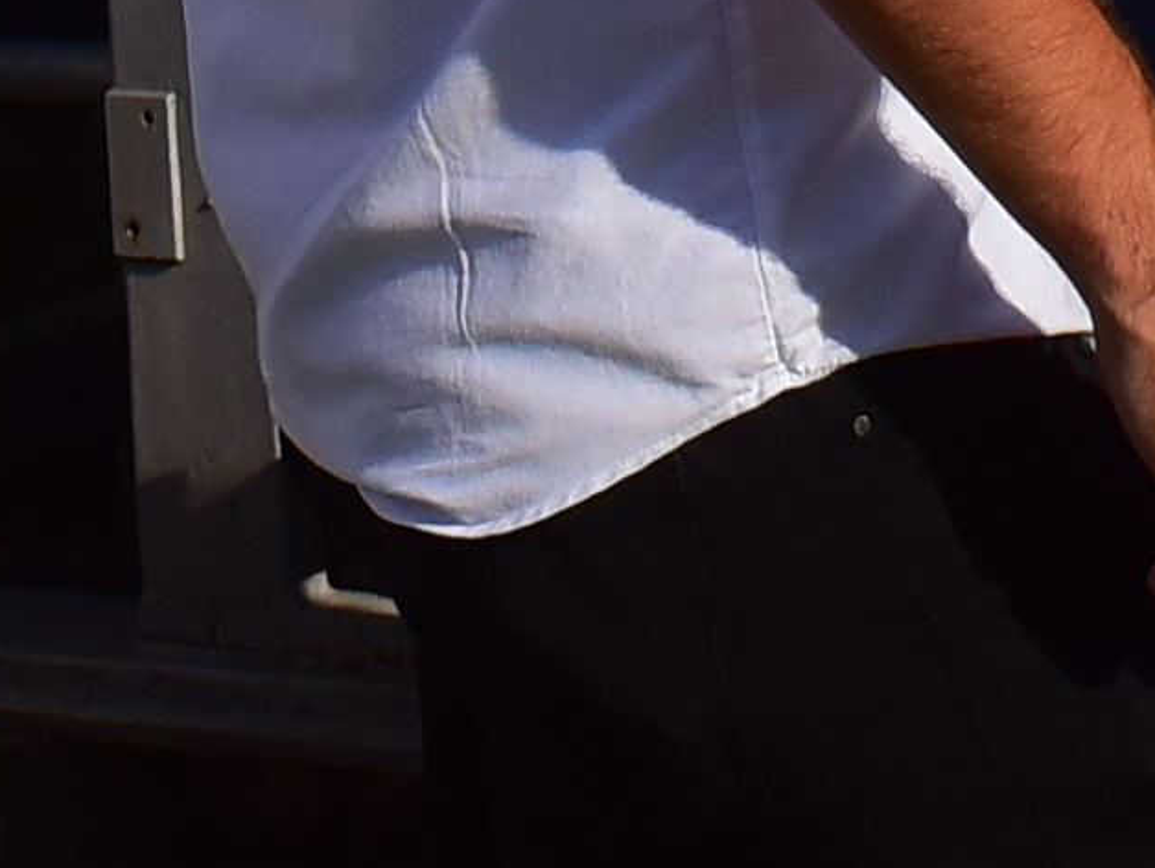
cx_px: 938
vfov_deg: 6.4
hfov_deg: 9.7
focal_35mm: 203
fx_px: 6777
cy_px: -2073
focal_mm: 24
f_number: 8
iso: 500
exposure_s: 1/2500
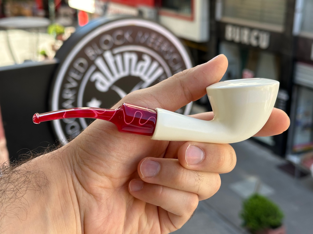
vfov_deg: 30.3
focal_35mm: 48
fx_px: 434
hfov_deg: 39.7
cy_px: 117
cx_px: 156
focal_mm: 6.86
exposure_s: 1/402
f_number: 1.78
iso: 64
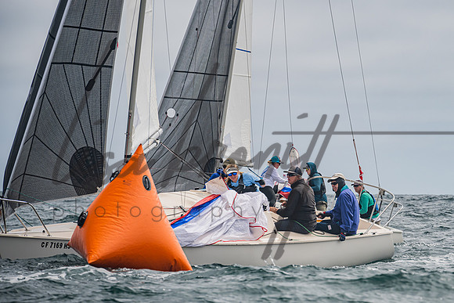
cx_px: 301
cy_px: 136
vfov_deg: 5.2
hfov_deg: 7.8
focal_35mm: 265
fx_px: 3347
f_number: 6.3
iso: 160
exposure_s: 1/640
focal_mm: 200
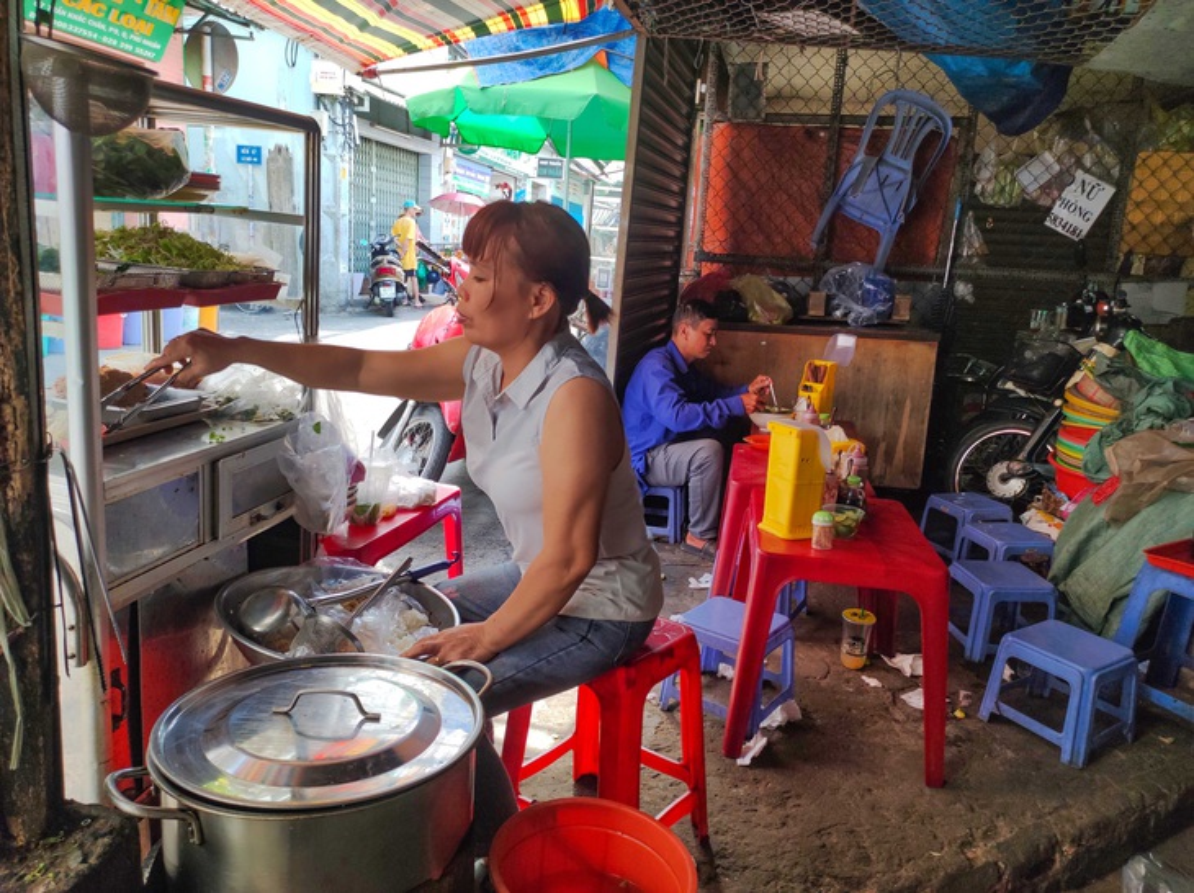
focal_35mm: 17
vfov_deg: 74.6
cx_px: 597
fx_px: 586
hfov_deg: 91.1
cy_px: 446
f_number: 1.79
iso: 72
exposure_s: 1/50
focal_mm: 4.74
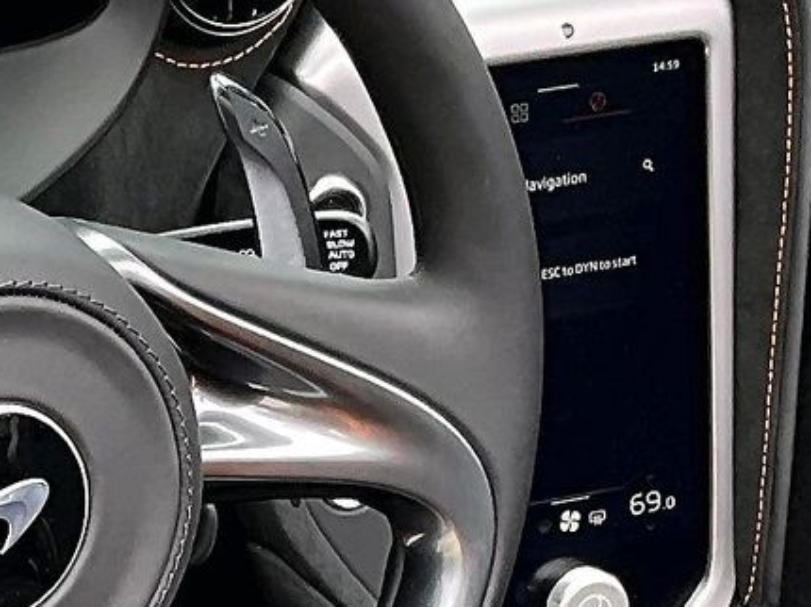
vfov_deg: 13.5
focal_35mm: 108
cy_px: 647
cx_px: -132
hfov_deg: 17.5
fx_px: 2529
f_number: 1.8
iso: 25
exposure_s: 1/122
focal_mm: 3
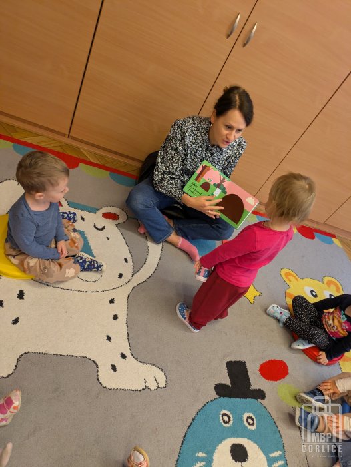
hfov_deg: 54.9
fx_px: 338
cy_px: 234
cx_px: 176
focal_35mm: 25
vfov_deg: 69.4
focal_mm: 5.43
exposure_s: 1/100
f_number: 1.89
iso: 503
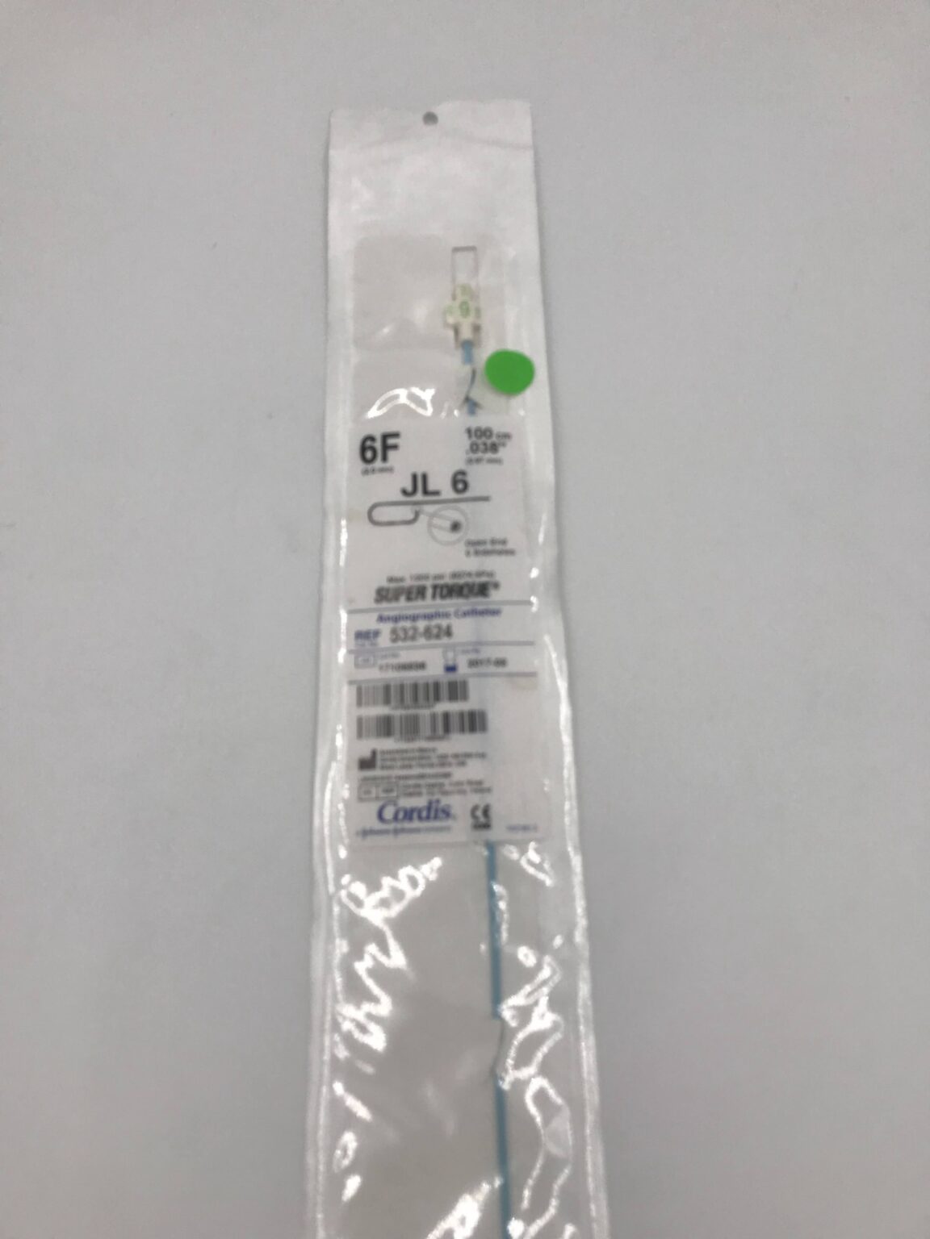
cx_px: 465
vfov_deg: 63.4
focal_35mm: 28
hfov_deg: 49.7
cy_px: 620
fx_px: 1003
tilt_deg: -66.7
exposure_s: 1/331
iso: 20
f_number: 1.8
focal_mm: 3.99
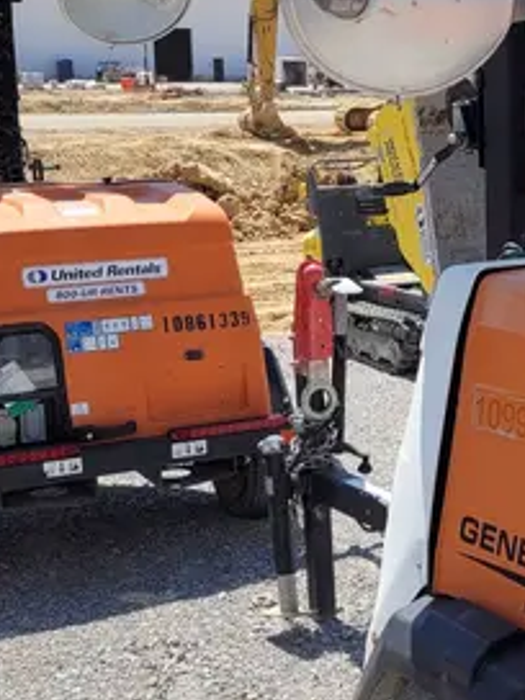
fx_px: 1416
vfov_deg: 27.8
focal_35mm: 70
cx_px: 576
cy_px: 359
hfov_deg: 20.1
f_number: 1.8
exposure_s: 1/2151
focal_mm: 5.4
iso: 40
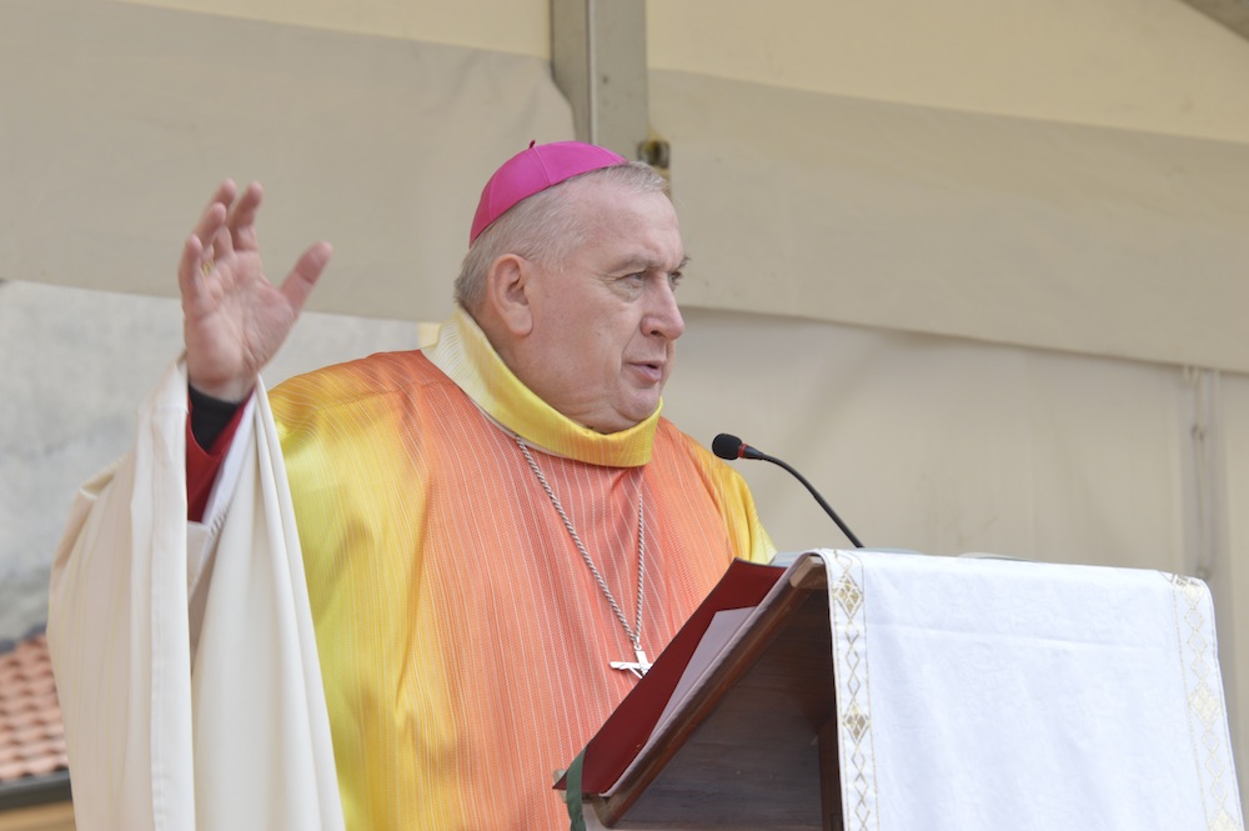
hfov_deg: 9.5
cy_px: 416
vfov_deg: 6.3
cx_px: 624
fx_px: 7540
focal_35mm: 218
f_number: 13
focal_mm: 145
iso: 200
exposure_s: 1/60
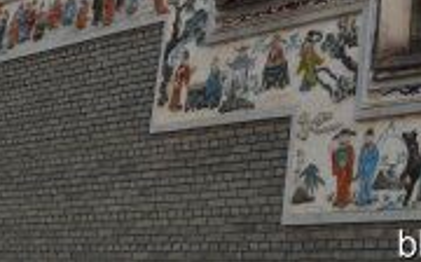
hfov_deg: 20.6
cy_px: -115
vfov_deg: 12.5
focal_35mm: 100
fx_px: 1146
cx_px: 330
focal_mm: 24
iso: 100
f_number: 7.1
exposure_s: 1/200
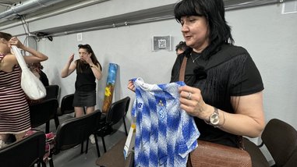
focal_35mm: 16
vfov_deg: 66.8
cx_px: 155
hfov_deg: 99.3
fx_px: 126
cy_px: 73
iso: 200
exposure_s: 1/50
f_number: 2.2
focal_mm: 2.22
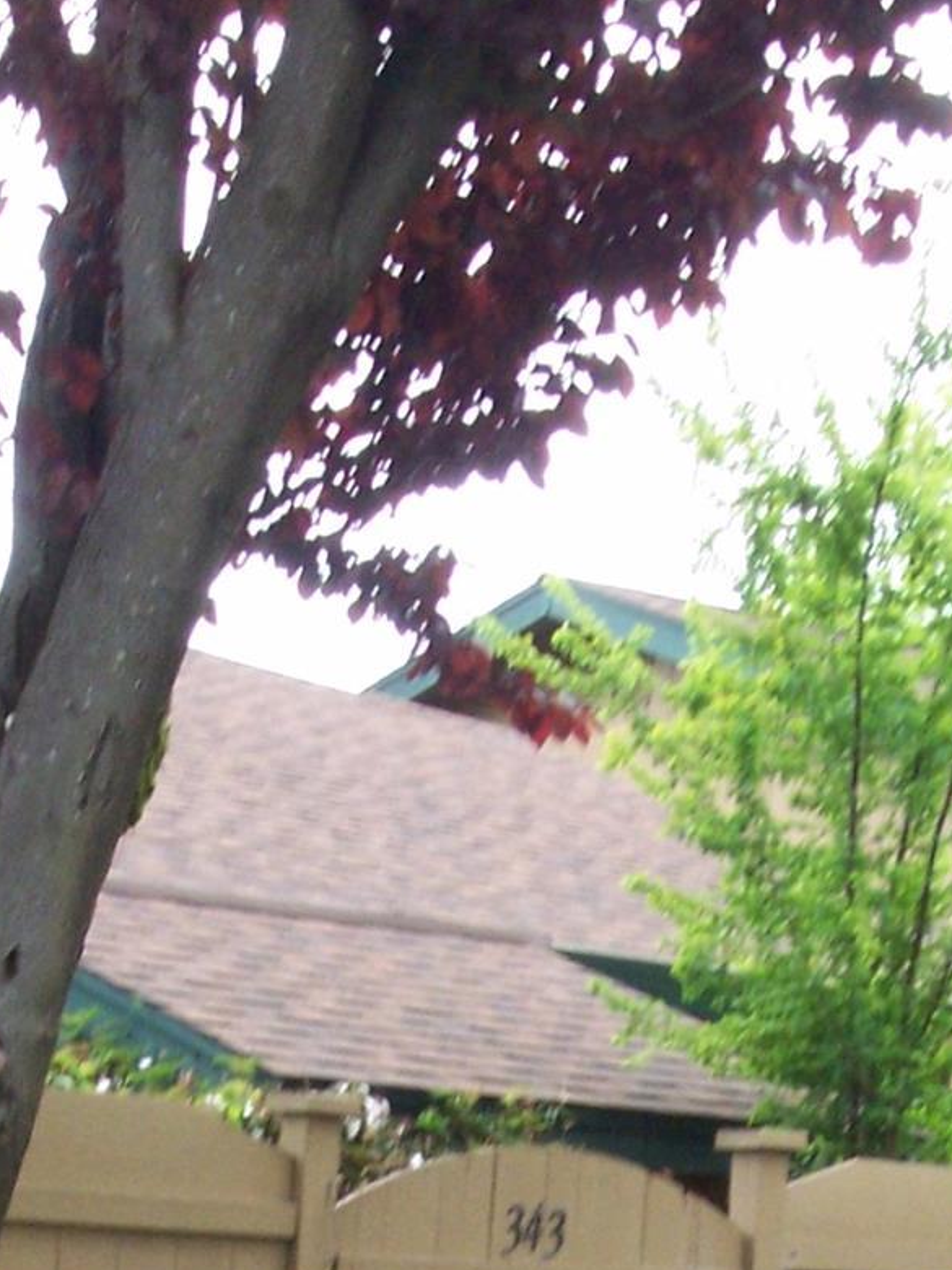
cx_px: 111
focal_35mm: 100
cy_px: 1382
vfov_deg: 18.9
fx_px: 3667
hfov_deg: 14.7
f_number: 3.9
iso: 200
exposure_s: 1/60
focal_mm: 6.4
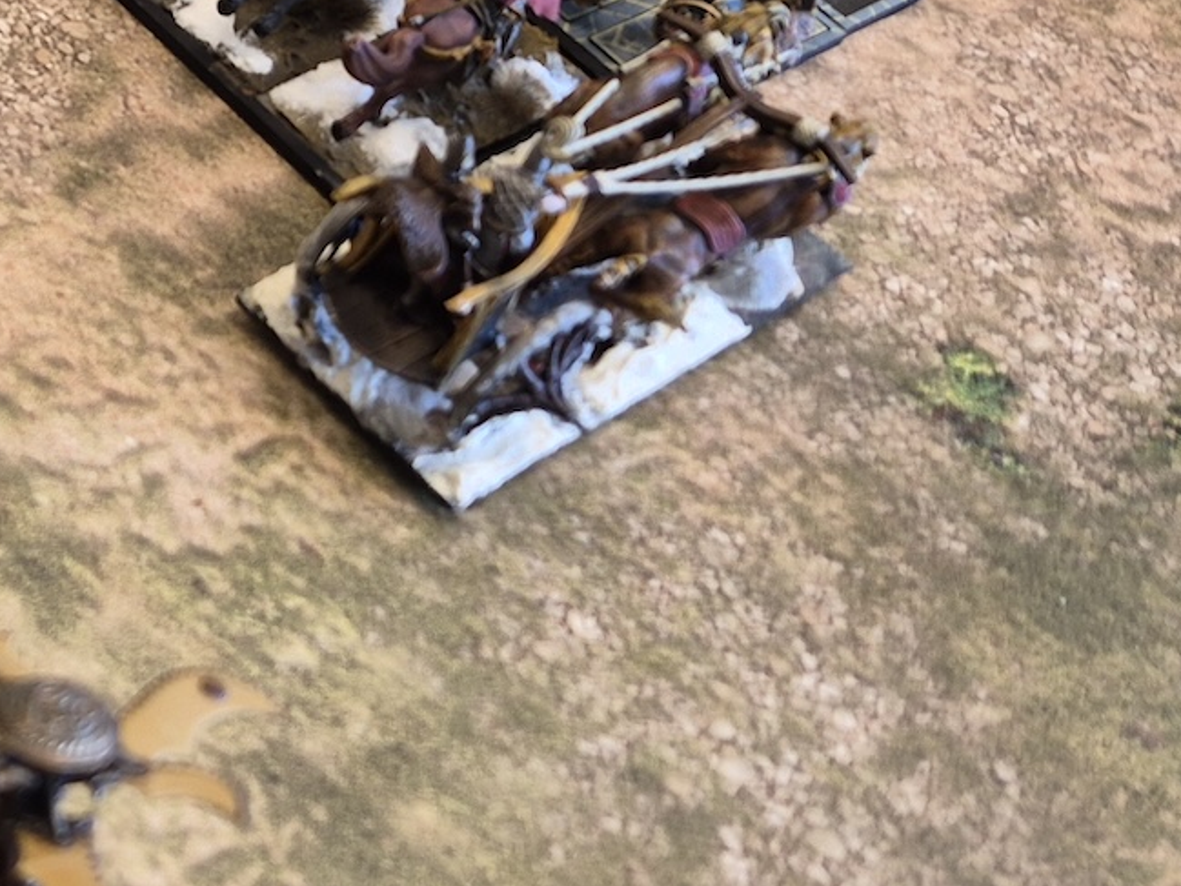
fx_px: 2320
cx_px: -437
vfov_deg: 21.3
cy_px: 158
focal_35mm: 68
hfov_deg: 24.2
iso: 160
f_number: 1.8
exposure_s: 1/100
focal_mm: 5.4
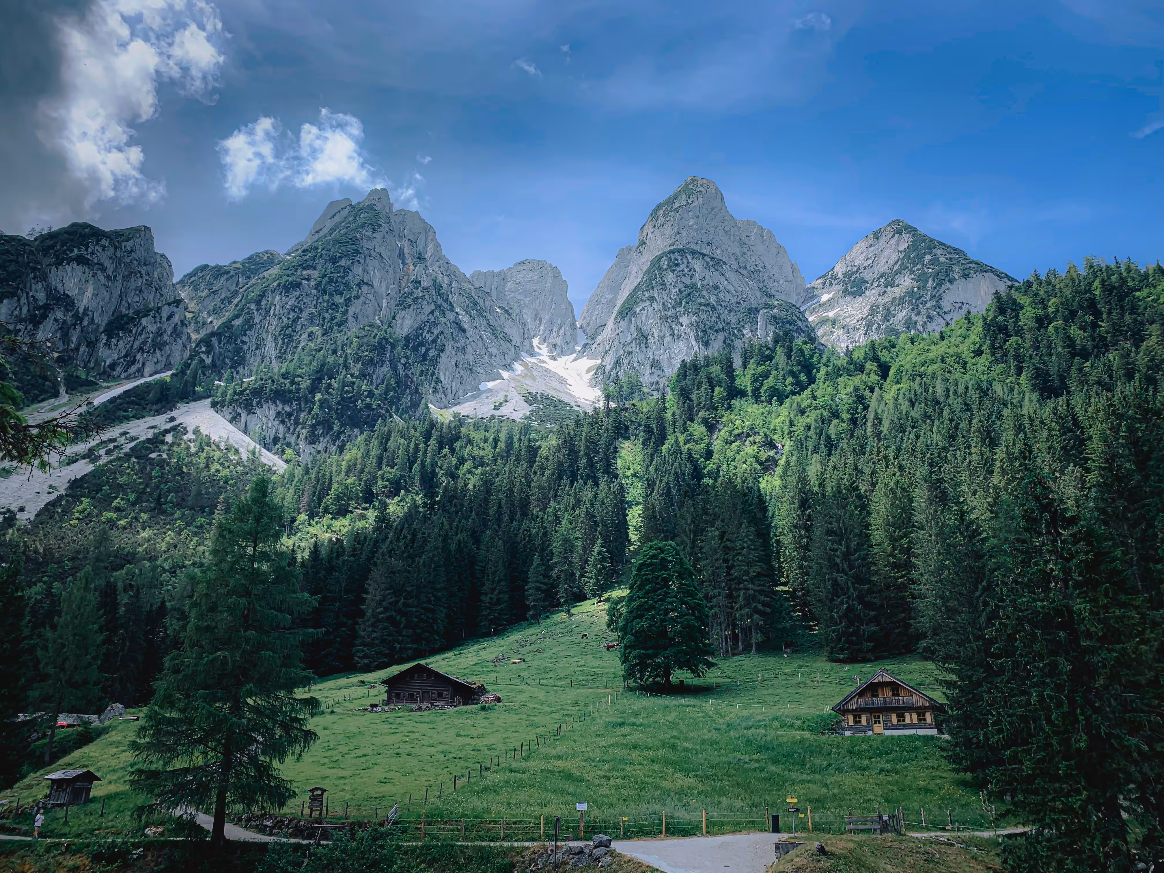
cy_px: 436
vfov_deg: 53.1
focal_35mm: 26
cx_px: 582
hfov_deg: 67.3
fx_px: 874
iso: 25
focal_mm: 4.25
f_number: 1.8
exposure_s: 1/1500
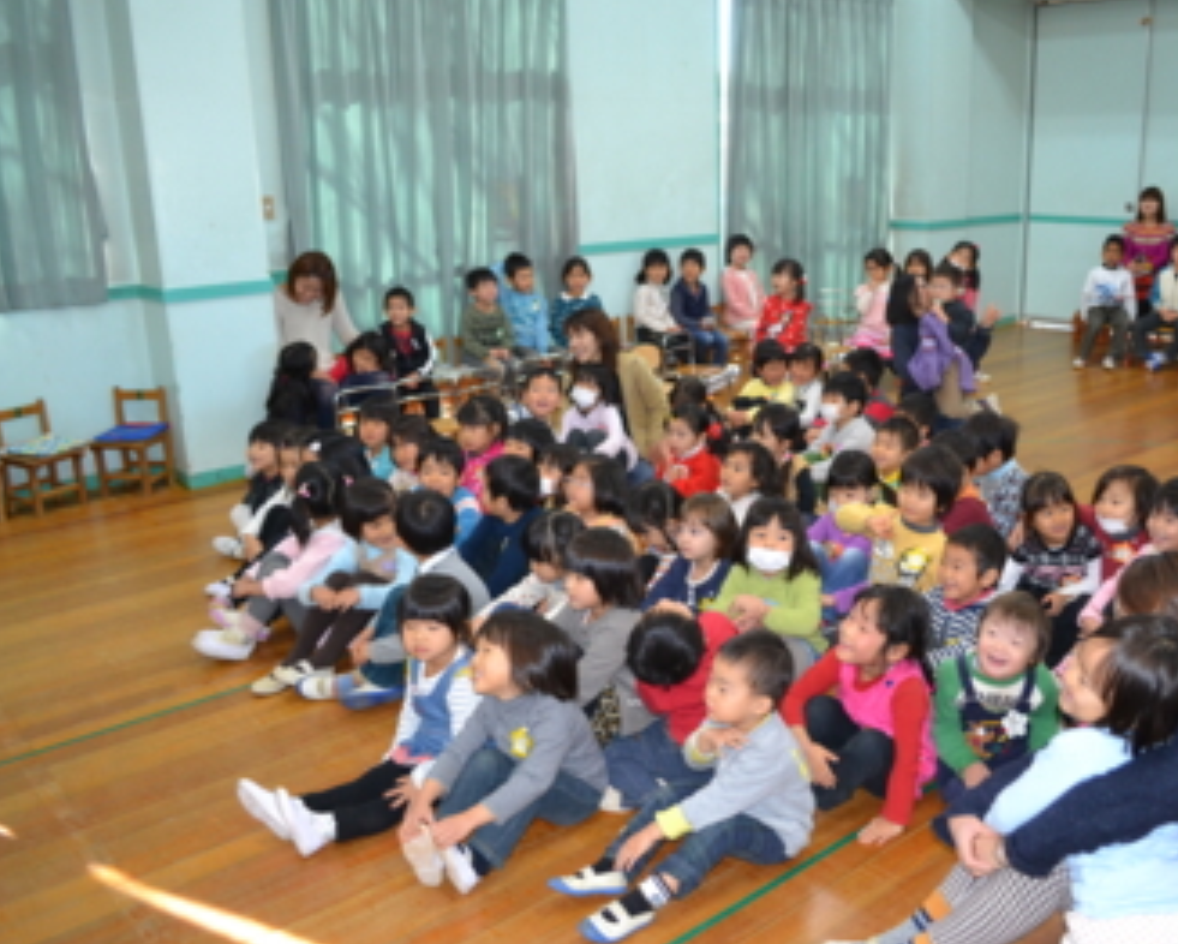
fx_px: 1081
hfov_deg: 56.7
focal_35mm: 31
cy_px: 474
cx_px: 713
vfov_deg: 47.2
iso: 900
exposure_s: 1/60
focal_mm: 18
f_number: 3.5
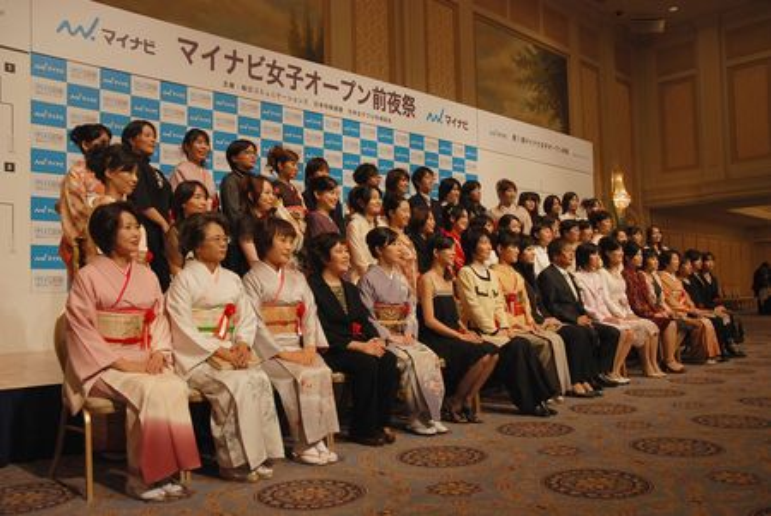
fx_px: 707
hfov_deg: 57.2
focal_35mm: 33
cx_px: 386
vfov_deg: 40.1
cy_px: 258
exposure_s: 1/60
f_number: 4
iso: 200
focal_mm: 22
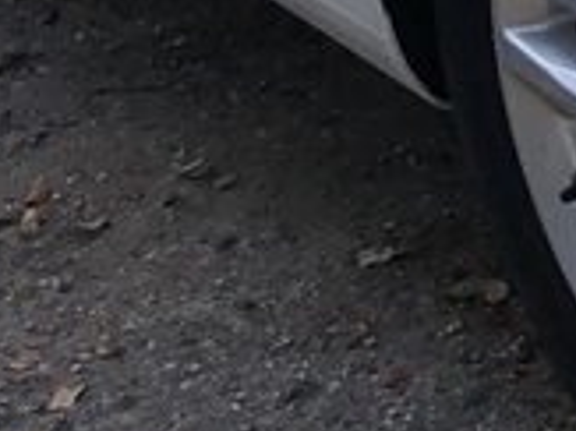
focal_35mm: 206
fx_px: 3425
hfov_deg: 8.5
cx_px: 1509
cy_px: -703
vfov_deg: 6.7
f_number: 1.8
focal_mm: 3.99
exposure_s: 1/727
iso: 20
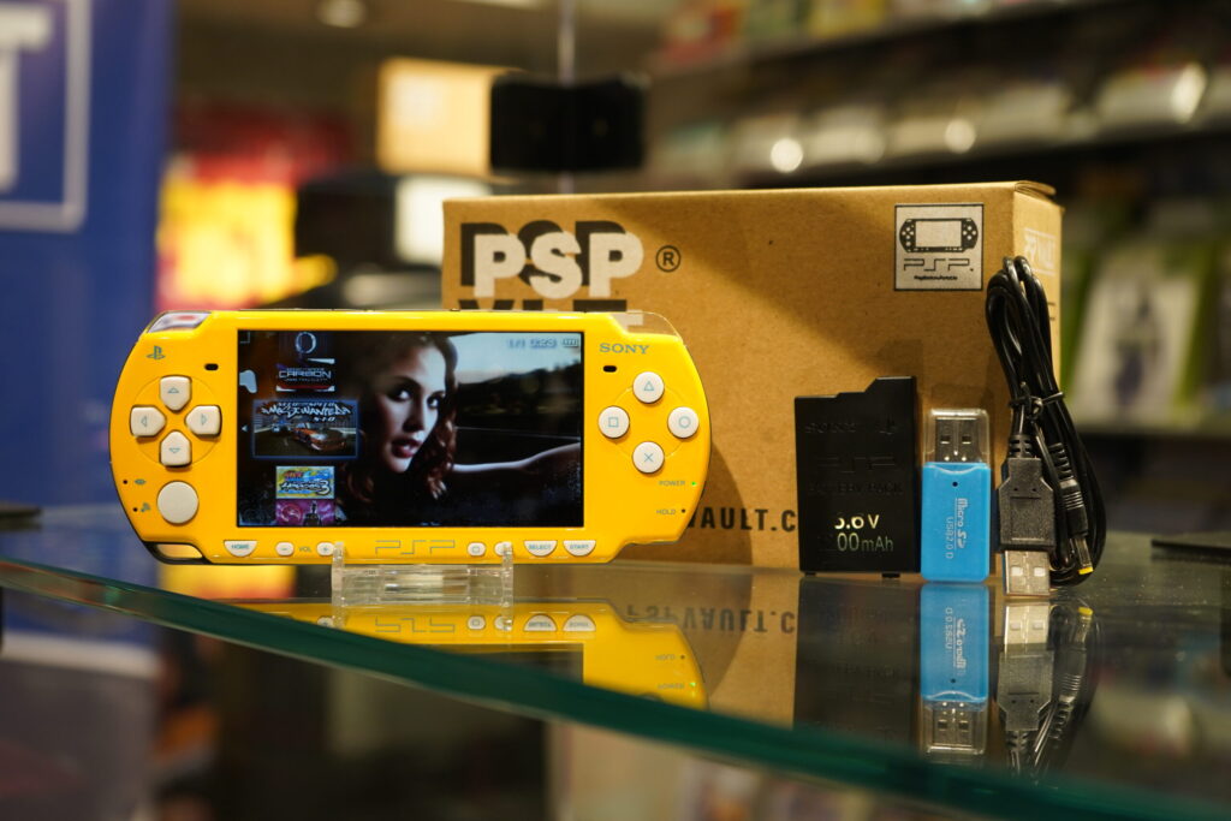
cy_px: 410
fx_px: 1881
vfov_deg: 24.6
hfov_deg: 36.2
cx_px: 616
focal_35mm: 55
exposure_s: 1/30
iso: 640
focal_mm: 55
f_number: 5
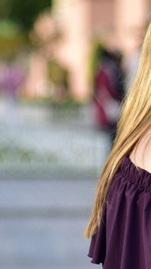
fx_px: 1174
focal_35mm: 165
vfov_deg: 13.0
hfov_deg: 7.4
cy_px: 145
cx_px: 43
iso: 100
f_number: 1.4
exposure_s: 1/1000
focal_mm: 50
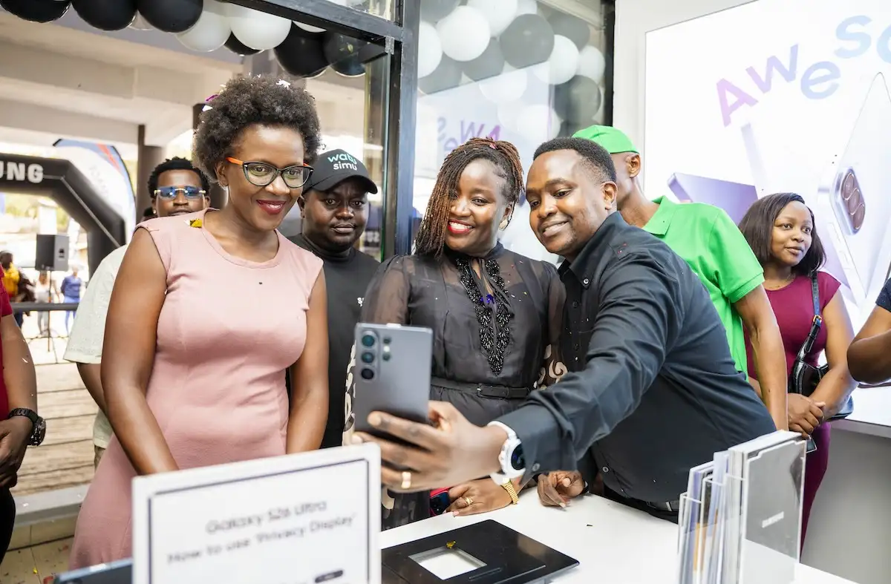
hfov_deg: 71.6
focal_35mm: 25
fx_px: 618
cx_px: 463
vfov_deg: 50.6
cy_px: 275
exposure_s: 1/160
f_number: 2.8
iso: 1600
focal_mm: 24
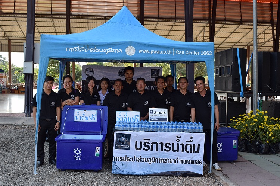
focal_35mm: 40
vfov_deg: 33.0
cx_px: 140
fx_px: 315
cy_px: 93
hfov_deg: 47.9
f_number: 8
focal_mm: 27
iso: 400
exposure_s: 1/250
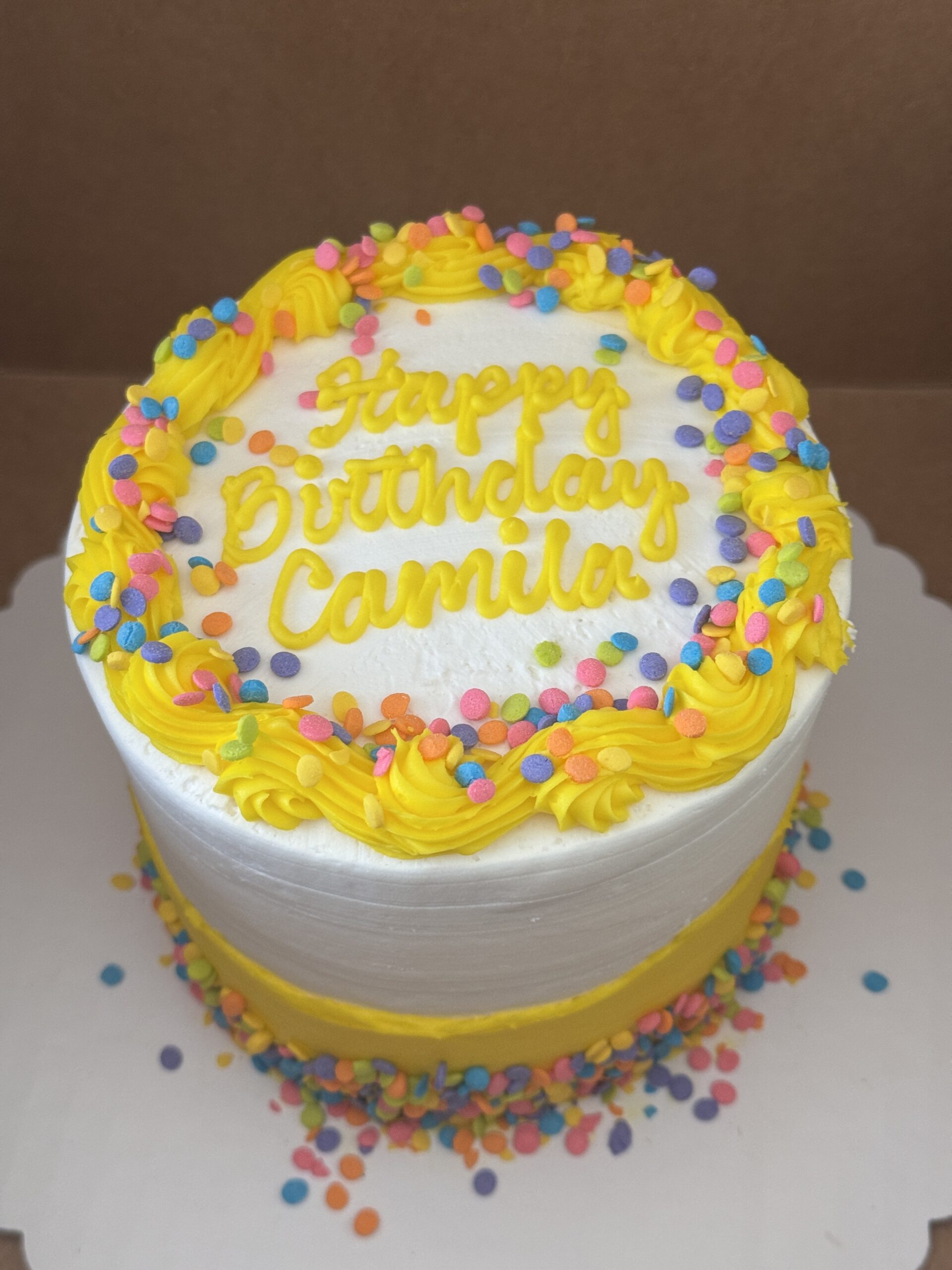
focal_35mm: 48
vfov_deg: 39.7
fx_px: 1760
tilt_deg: -56.7
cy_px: 635
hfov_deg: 30.3
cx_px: 476
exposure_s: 1/60
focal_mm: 6.76
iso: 160
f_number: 1.78
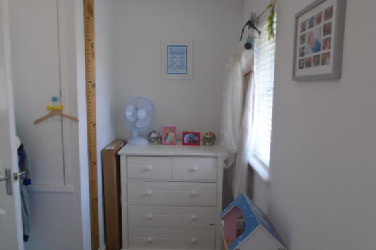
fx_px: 292
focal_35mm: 28
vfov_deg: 46.4
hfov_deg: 65.5
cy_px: 124
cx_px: 191
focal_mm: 4.6
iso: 100
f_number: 3.2
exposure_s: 1/40
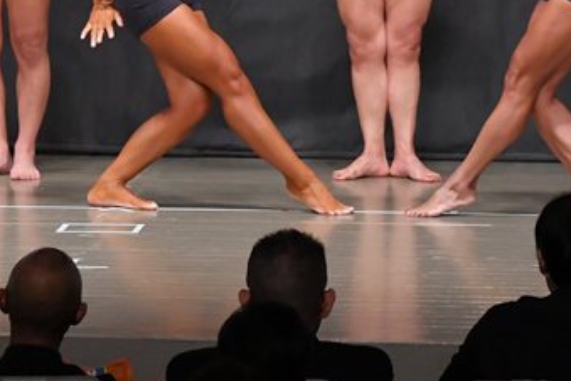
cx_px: 136
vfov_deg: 3.6
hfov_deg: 5.4
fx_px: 6090
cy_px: 19
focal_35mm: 384
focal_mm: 112
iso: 5000
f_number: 5.6
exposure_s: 1/400
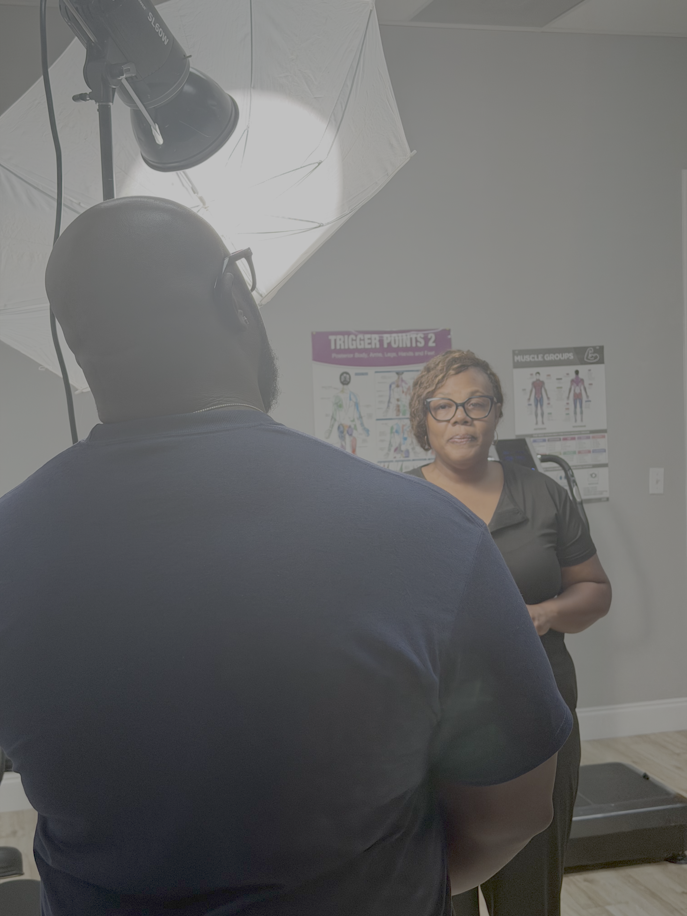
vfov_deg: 39.7
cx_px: 344
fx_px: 1270
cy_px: 458
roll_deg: +1.8
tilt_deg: -3.5
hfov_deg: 30.3
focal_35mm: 48
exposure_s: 1/60
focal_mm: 6.76
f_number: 1.78
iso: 50
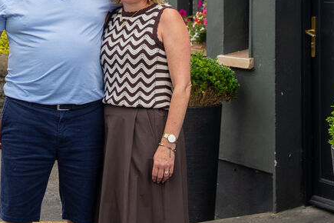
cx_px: 29
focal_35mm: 150
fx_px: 1390
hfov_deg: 13.6
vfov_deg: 9.1
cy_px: -28
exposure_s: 1/160
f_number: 5
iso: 100
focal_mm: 54.3
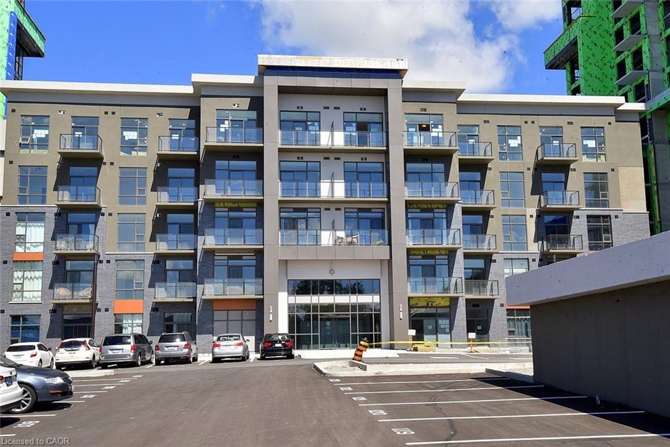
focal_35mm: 35
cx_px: 335
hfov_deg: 54.4
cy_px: 224
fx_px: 651
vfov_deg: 37.9
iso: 500
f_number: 22
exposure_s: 1/200
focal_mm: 35
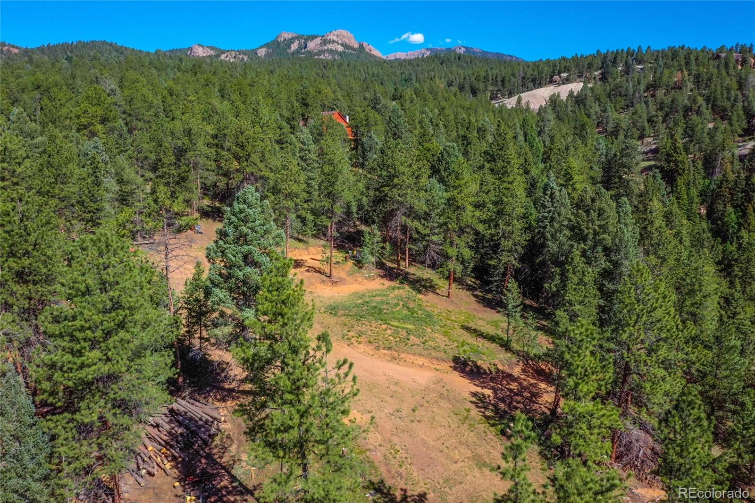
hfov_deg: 65.5
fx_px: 587
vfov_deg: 46.4
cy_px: 252
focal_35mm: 28
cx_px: 378
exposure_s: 1/2000
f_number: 8
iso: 800
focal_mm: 10.26
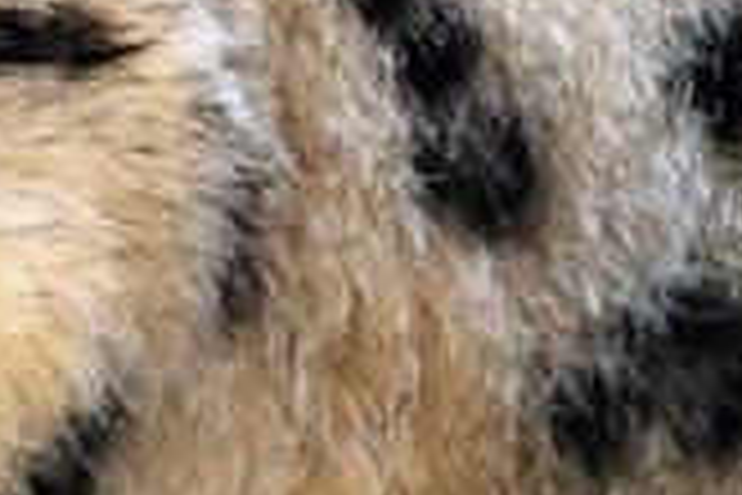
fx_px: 48700
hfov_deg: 0.9
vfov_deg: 0.6
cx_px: -715
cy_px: 11
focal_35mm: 2363
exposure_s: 1/1600
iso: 3200
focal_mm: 400
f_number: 5.6
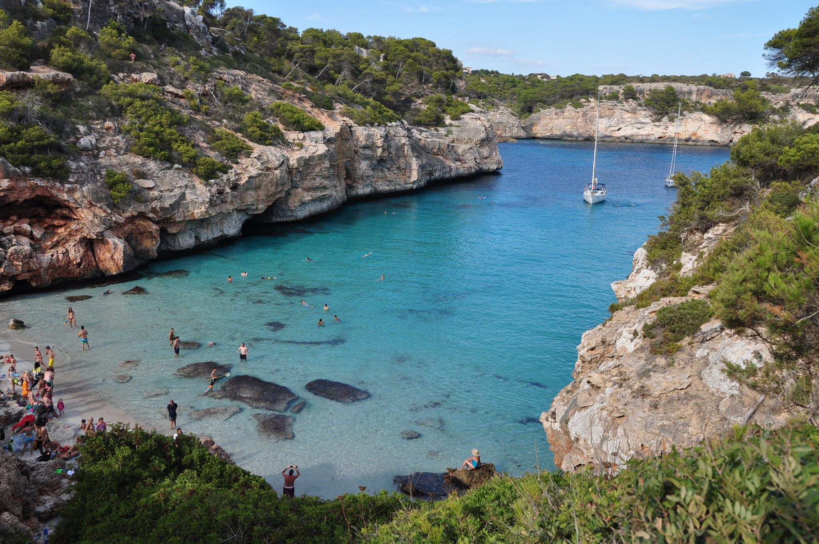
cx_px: 410
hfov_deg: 62.0
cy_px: 272
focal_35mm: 30
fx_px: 682
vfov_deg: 43.5
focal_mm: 20
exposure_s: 1/200
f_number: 10
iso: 200
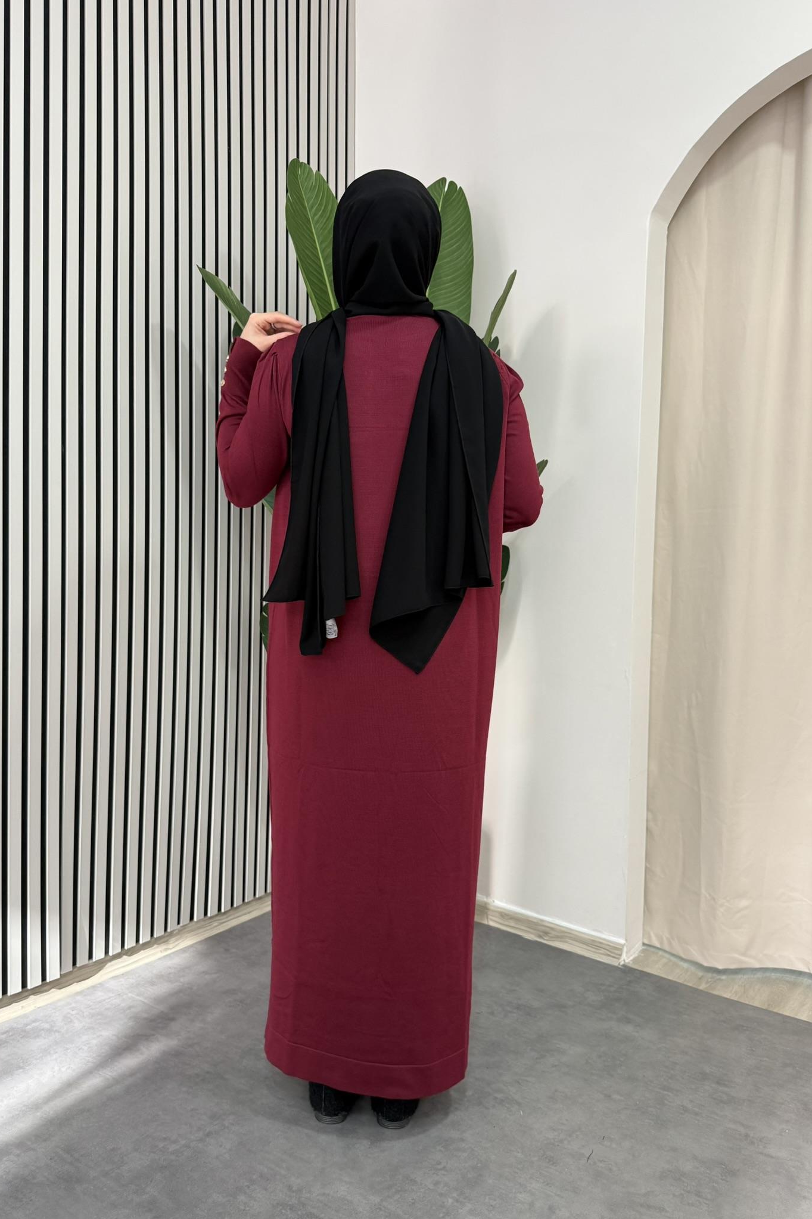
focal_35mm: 25
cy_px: 609
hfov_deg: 51.2
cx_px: 374
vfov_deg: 71.5
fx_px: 846
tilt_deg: -1.8
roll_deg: -1.9
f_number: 1.78
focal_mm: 6.76
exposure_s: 1/63
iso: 200
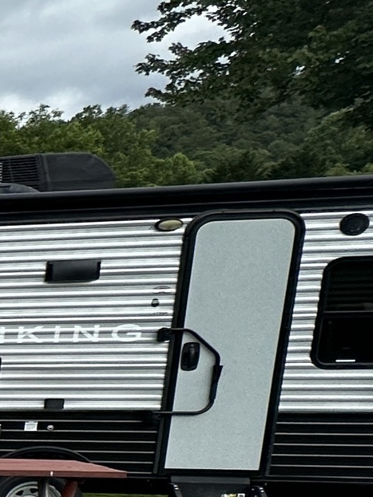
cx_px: -746
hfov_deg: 11.5
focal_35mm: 69
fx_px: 992
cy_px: 523
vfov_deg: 26.3
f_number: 2.2
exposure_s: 1/807
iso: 40
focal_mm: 2.22
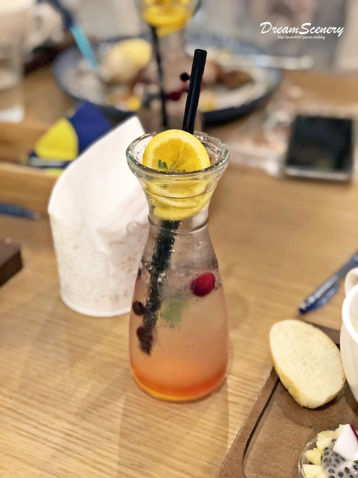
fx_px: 786
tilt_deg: -33.5
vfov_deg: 33.8
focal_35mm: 57
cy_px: 239
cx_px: 179
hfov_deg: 25.7
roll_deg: +0.2
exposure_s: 1/30
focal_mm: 6.6
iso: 320
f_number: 2.8
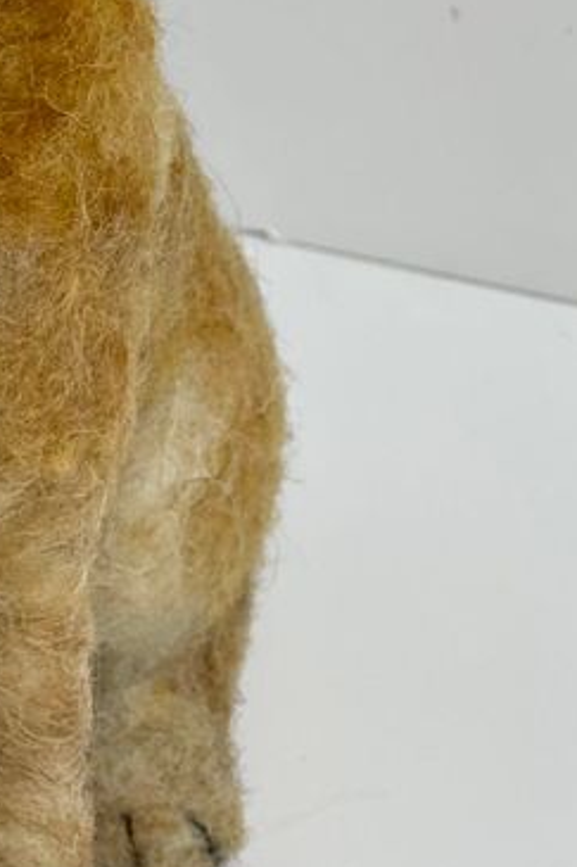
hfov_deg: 7.8
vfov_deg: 11.7
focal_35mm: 175
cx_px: -131
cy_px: 214
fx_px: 4211
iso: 40
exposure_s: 1/78
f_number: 2.2
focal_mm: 7.5
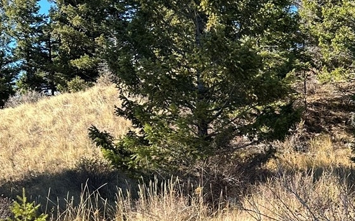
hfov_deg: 26.2
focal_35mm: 73
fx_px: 706
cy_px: 234
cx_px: 381
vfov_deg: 17.3
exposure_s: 1/1131
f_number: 1.78
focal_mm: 6.86
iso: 80
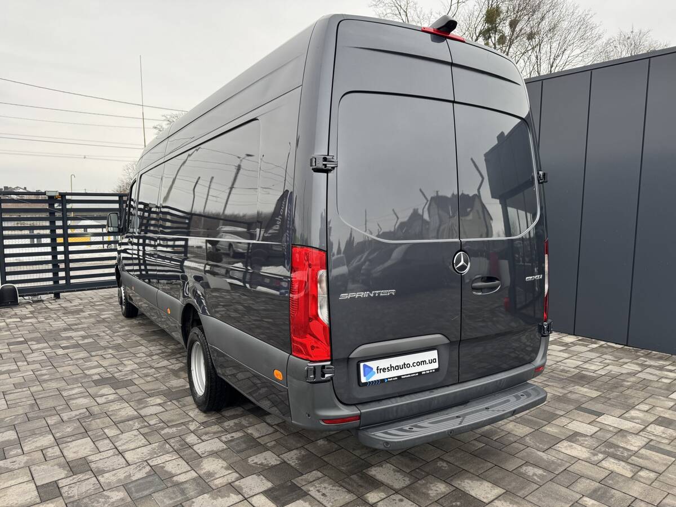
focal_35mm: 24
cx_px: 338
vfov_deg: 56.8
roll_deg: -0.8
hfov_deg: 71.6
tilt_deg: -6.1
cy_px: 254
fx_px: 469
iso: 80
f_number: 1.78
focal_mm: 6.76
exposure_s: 1/454
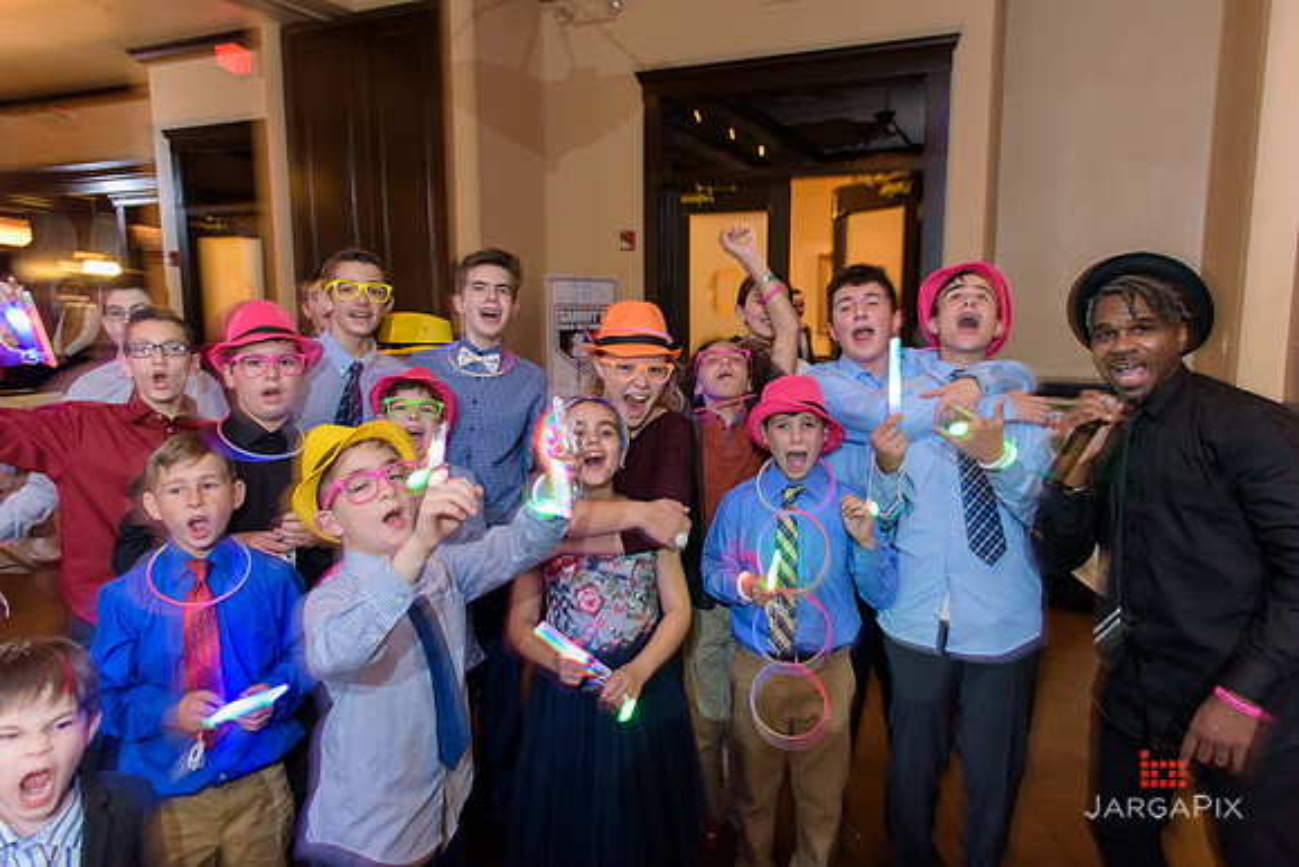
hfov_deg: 73.7
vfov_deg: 53.2
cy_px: 434
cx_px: 650
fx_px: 866
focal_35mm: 24
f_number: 3.2
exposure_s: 1/25
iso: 1600
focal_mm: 24
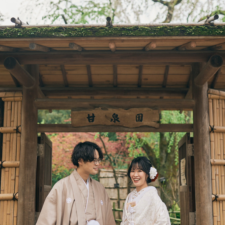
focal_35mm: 52
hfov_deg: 32.8
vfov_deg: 32.7
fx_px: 382
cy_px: 133
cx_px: 123
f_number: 1.8
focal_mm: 35
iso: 100
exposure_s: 1/1000
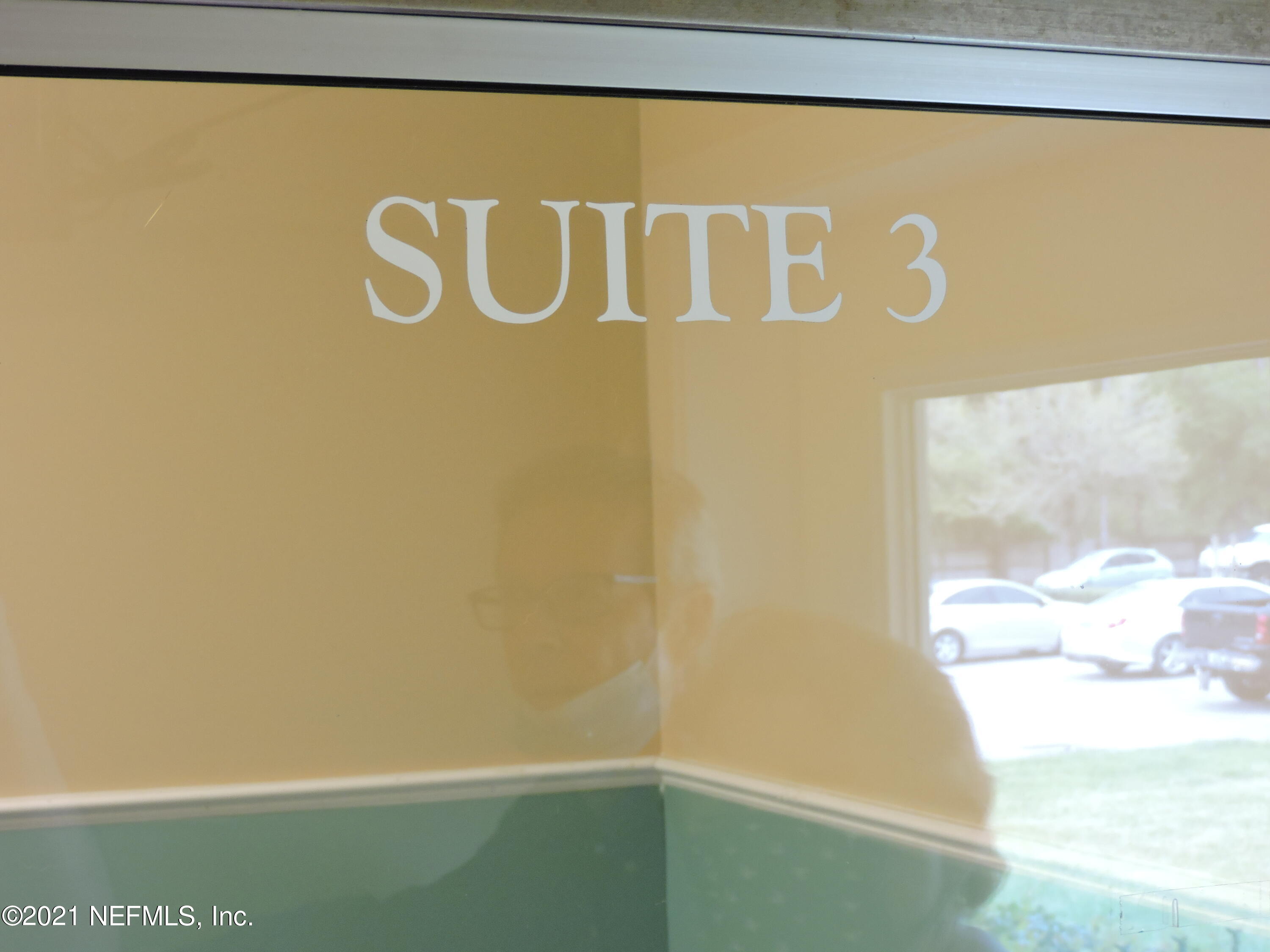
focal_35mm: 60
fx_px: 2201
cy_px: 476
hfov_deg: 32.2
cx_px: 635
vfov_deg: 24.4
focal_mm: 10.7
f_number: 3.7
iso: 400
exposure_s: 1/25
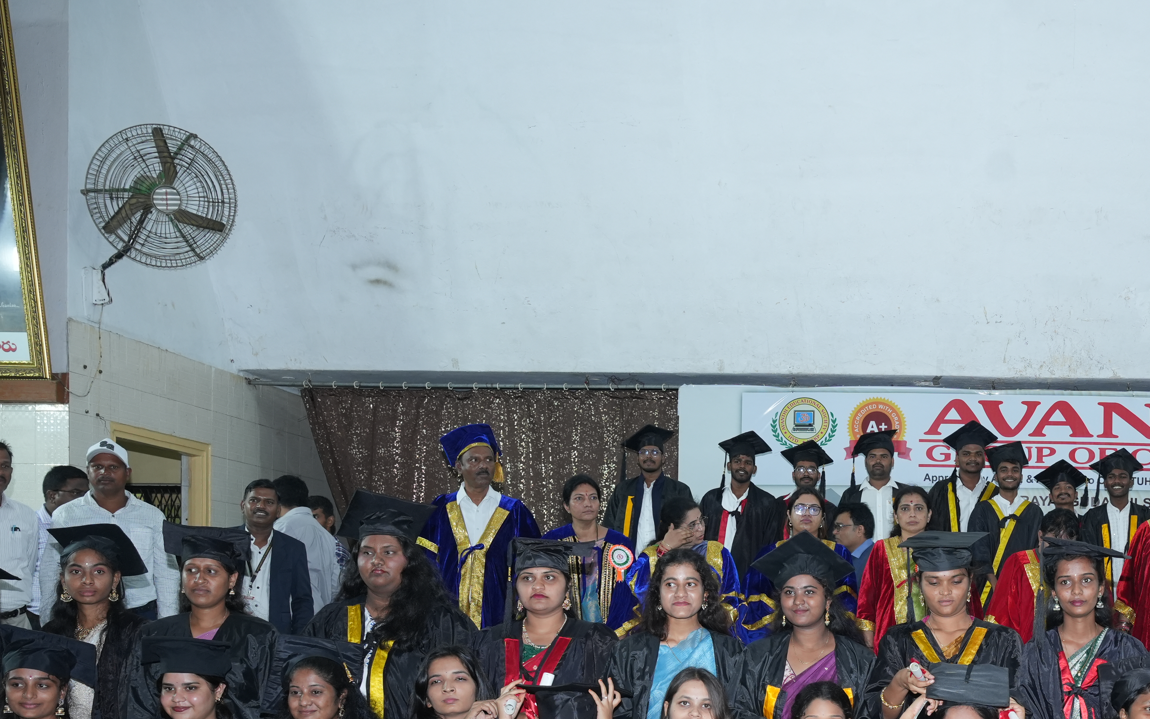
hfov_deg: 35.6
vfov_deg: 23.0
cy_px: 687
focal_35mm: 54
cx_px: 971
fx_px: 1707
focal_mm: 29.8
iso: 1000
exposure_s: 1/125
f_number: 5.6
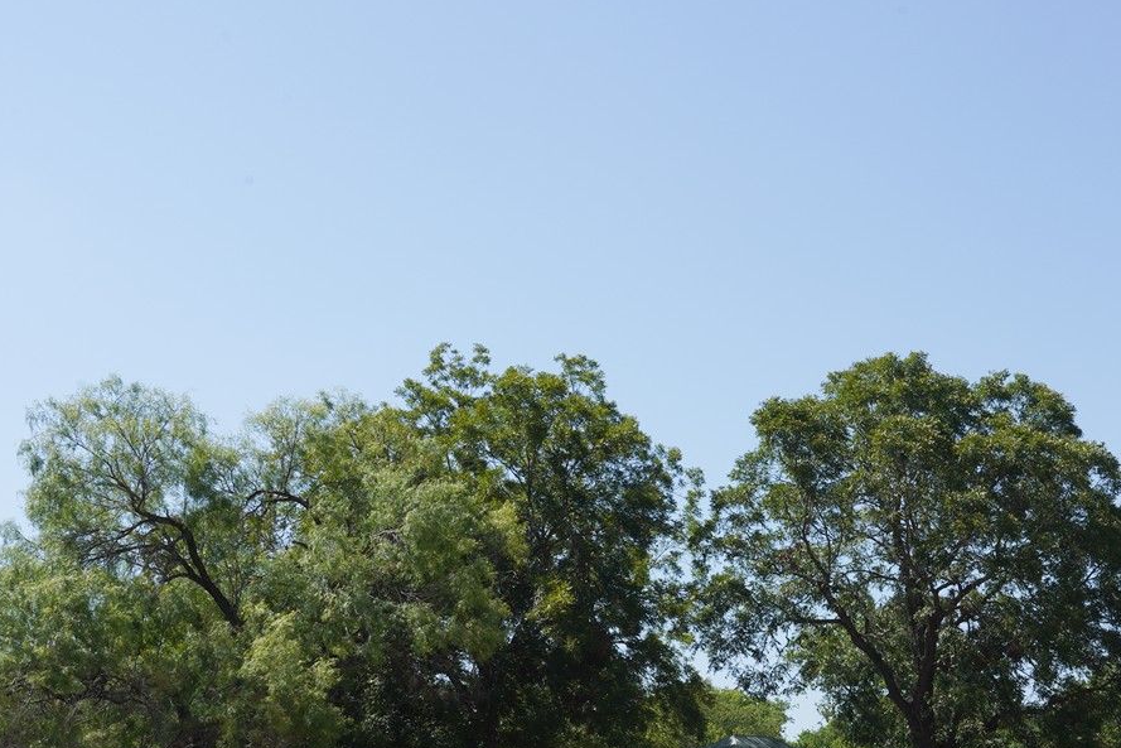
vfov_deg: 21.0
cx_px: 729
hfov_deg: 31.7
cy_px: 695
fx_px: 1962
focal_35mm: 63
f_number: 22
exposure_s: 1/100
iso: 200
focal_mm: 28
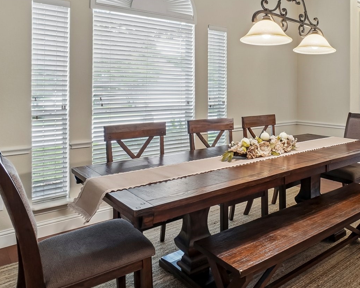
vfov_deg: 50.5
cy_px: 94
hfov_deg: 57.6
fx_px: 298
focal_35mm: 28
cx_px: 288
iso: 400
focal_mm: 10
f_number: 8
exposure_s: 1/6
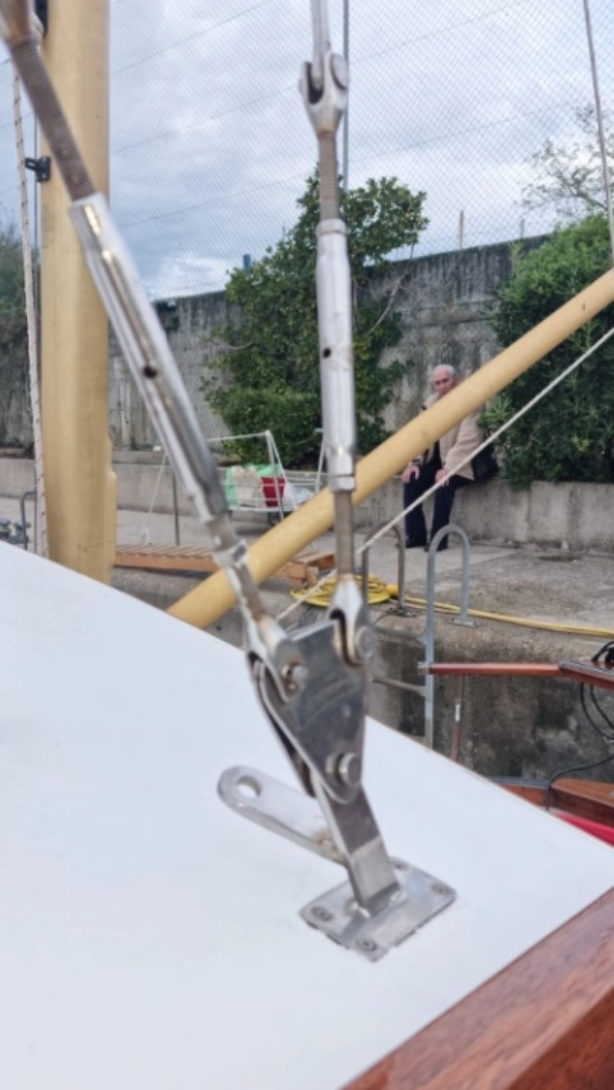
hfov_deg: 38.9
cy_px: 543
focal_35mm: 30
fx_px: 867
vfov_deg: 64.3
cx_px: 253
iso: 25
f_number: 2
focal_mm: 5.9
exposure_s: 1/370
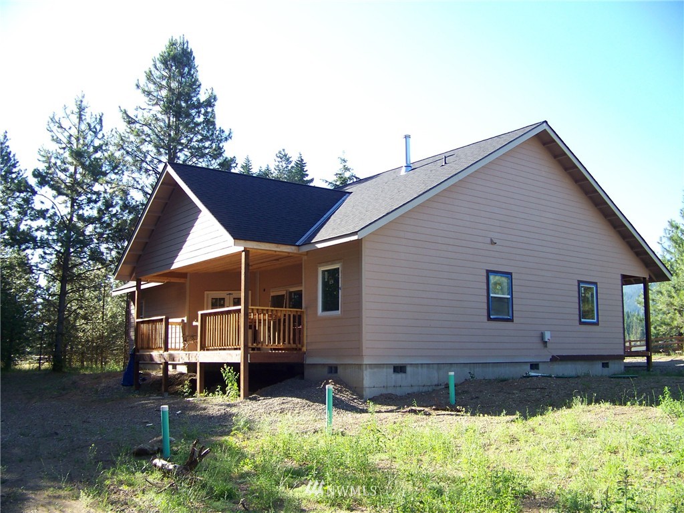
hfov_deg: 51.4
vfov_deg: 39.7
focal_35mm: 36
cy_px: 256
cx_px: 342
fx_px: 711
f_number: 2.8
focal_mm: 5.85
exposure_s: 1/160
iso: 64
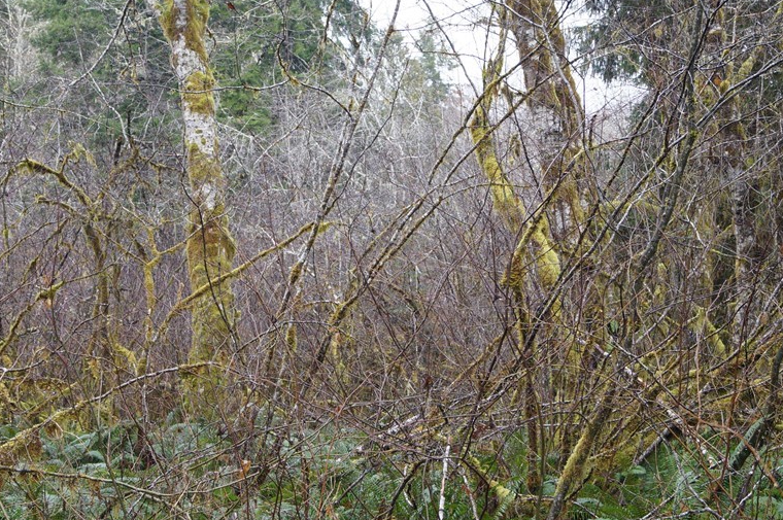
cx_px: 355
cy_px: 314
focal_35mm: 60
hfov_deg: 33.4
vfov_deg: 22.5
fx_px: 1304
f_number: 4.5
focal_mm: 28
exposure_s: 1/160
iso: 400
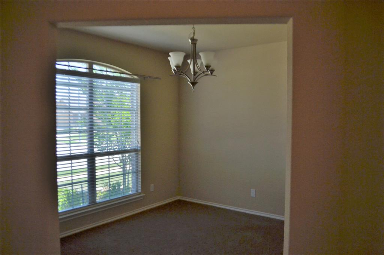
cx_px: 192
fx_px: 288
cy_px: 128
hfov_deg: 67.4
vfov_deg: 47.9
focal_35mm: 27
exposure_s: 1/640
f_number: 3.5
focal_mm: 18
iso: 400
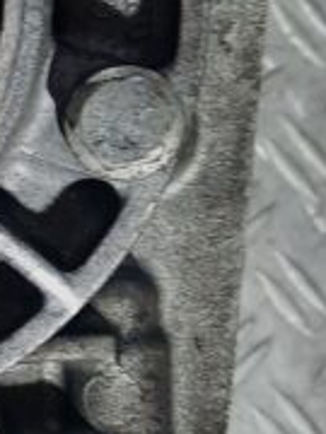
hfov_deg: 11.9
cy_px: 190
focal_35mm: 111
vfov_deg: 17.7
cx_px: -333
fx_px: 1394
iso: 250
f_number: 2
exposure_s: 1/33
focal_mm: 4.6
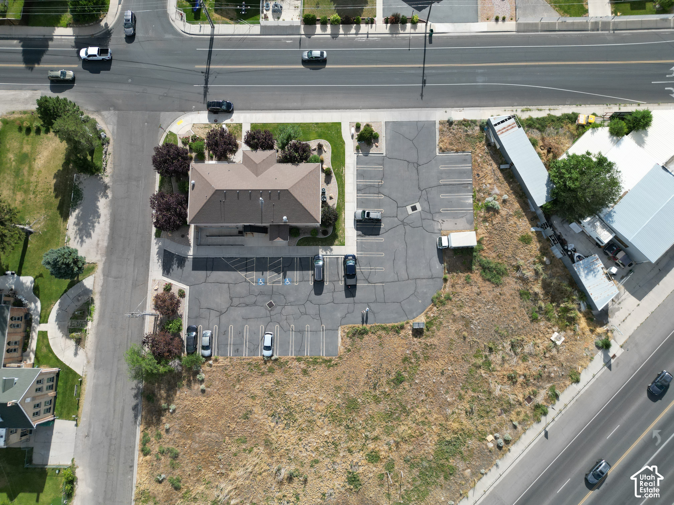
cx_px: 337
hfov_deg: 71.6
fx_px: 467
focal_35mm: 24
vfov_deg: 56.8
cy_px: 252
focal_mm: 6.72
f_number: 1.7
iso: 130
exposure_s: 1/2000
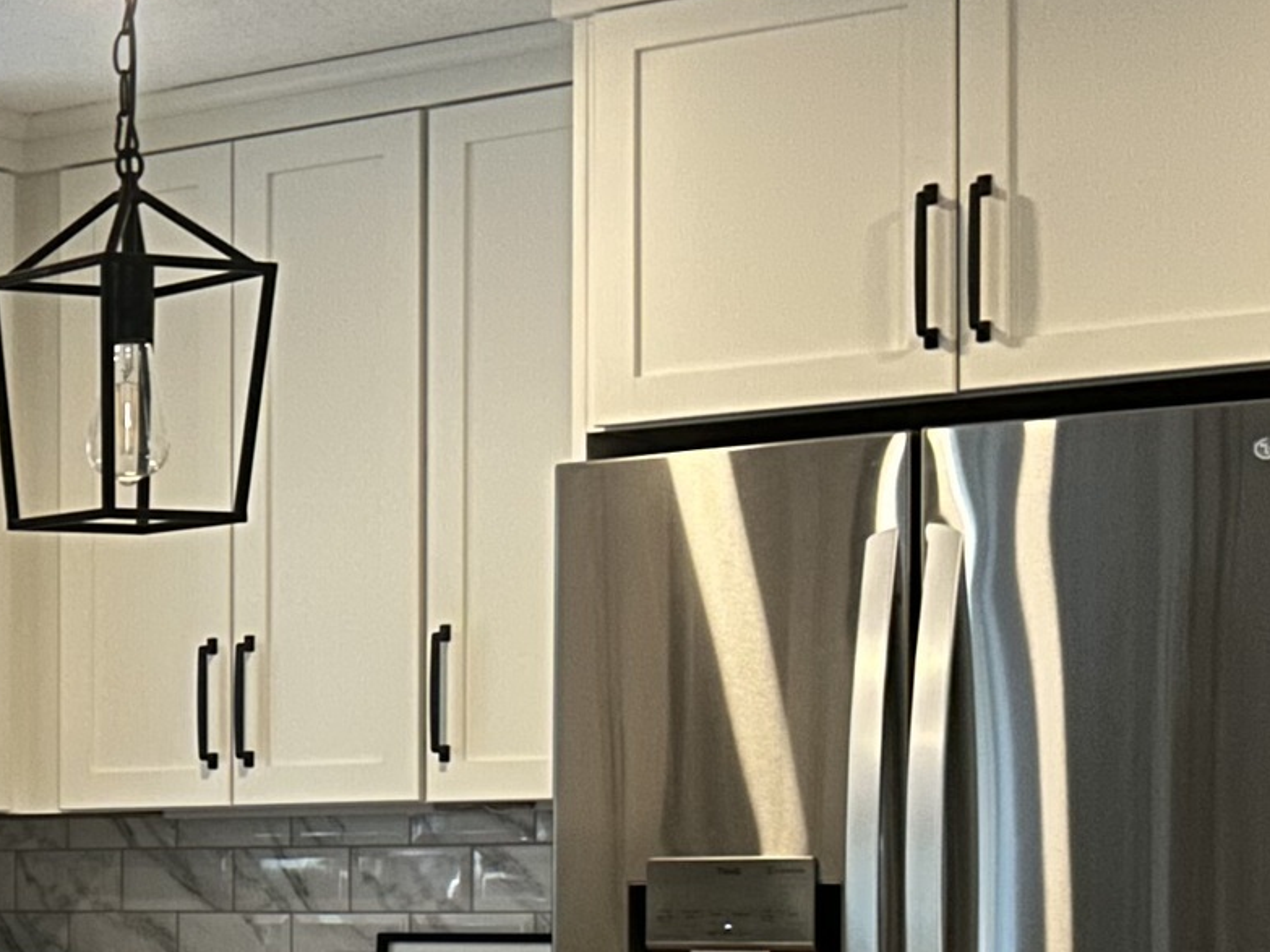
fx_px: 3742
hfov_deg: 17.3
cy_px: 939
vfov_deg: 14.3
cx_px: -670
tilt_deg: +0.1
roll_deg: +0.5
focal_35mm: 102
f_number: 1.5
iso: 250
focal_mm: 5.7
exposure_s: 1/60
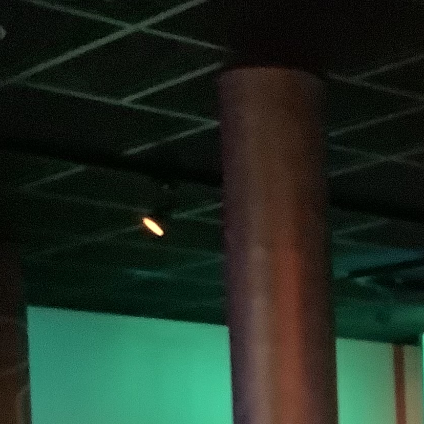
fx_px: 1497
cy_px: 617
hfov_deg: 14.3
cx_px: 760
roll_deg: +1.4
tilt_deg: -3.2
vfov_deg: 15.1
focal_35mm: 108
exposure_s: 1/17
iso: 640
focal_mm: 3.3
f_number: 2.4
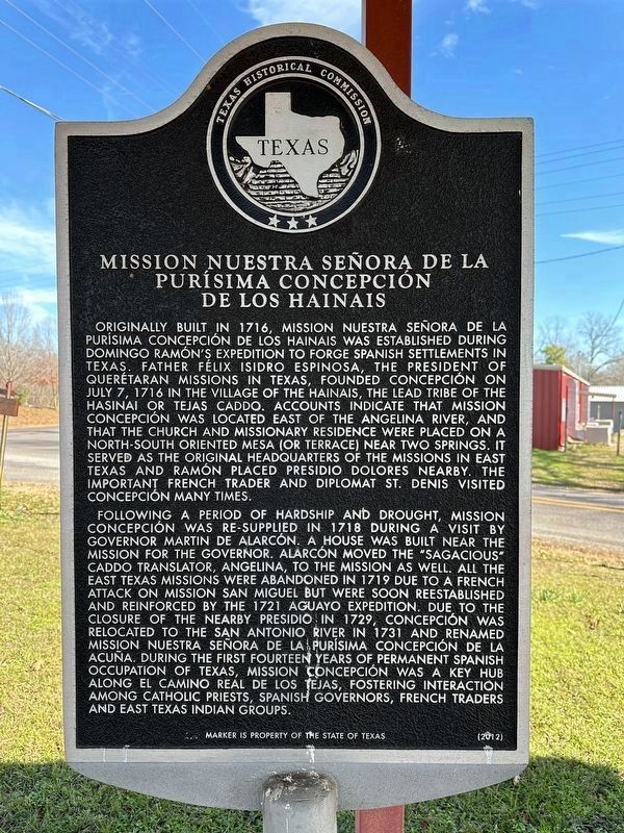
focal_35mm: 24
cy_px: 416
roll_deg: -0.2
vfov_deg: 71.6
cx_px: 312
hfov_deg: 56.8
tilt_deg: -1.6
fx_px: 577
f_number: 1.78
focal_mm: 6.86
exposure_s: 1/506
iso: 80
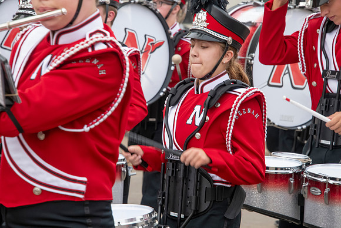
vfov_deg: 6.5
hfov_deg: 9.8
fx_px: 1990
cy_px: 114
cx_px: 170
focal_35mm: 210
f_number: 11
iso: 3200
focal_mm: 210
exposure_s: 1/200
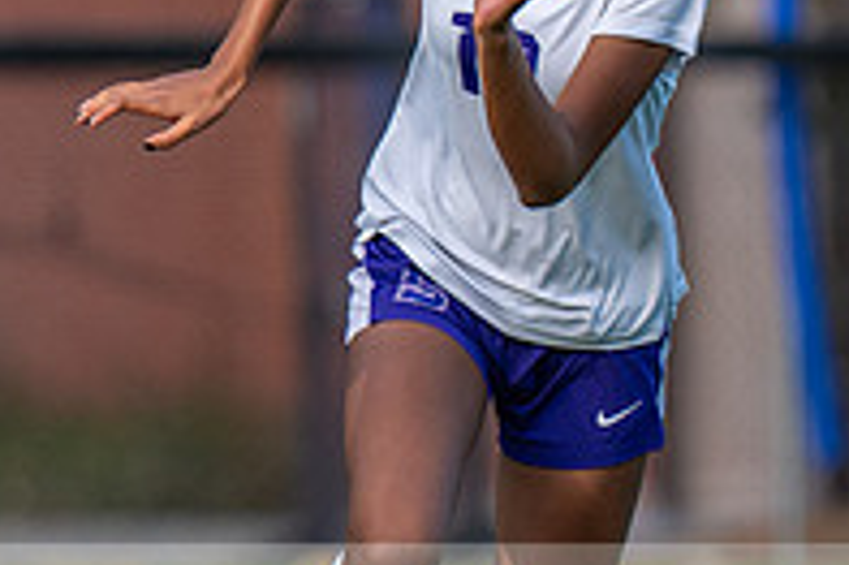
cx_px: -1
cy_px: 553
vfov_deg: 1.2
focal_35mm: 1102
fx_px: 25967
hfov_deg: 1.9
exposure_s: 1/1000
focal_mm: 200
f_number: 2.8
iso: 220
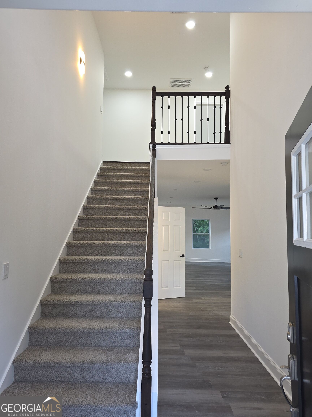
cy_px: 208
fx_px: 276
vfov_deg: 73.9
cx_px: 156
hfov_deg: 58.9
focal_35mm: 23
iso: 125
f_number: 1.7
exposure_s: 1/60
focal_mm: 6.25
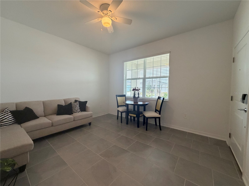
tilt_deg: -3.0
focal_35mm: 14
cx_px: 124
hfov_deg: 102.1
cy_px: 93
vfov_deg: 85.7
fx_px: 101
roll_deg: +1.2
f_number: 2.2
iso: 320
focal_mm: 2.22
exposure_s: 1/120
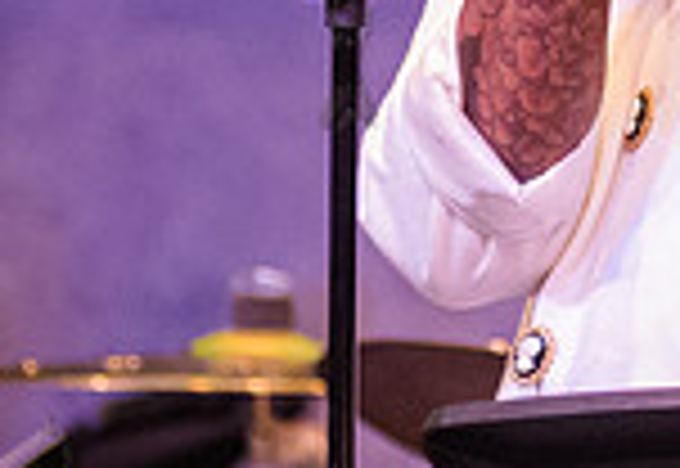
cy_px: -318
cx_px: 881
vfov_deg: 2.0
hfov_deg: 2.8
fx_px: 13720
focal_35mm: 719
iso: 5000
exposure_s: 1/400
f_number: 3.5
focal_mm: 155
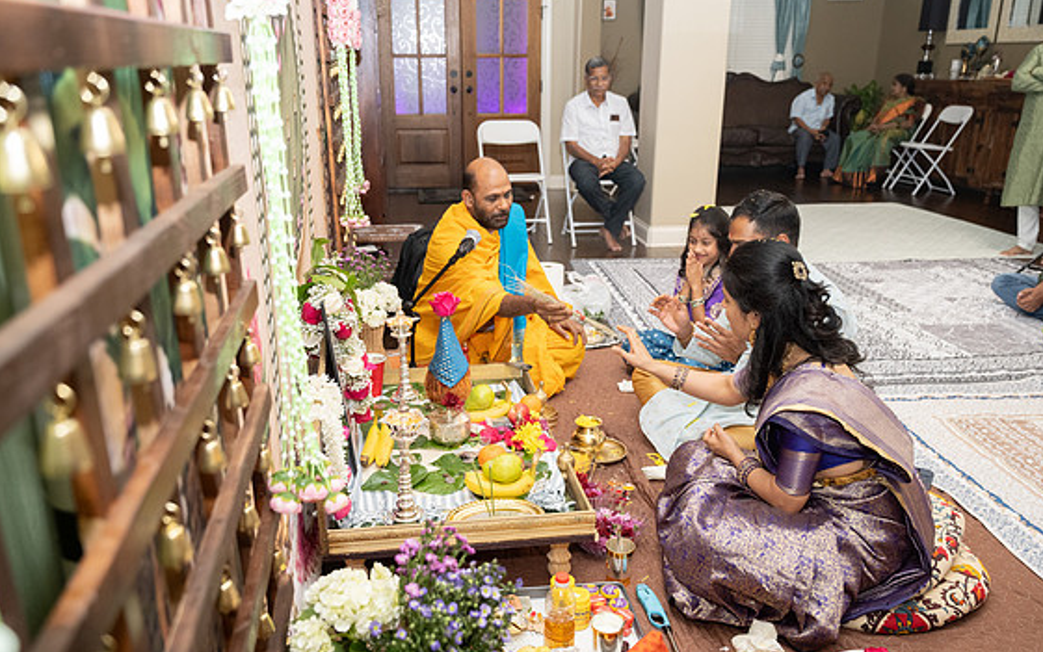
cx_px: 511
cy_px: 349
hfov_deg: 62.9
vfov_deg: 41.8
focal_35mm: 30
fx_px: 853
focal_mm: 26.5
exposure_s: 1/160
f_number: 3.2
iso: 1000
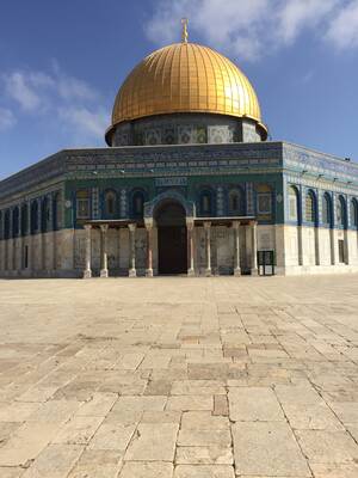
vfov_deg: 61.7
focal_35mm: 29
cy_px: 239
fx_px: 400
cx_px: 179
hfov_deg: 48.2
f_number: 2.2
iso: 32
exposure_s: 1/2198
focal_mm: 4.15
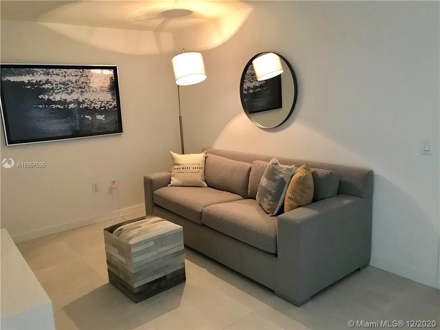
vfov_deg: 49.7
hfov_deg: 63.4
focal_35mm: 28
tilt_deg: -10.3
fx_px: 356
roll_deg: +3.1
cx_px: 220
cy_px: 165
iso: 50
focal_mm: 3.99
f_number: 1.8
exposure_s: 1/15
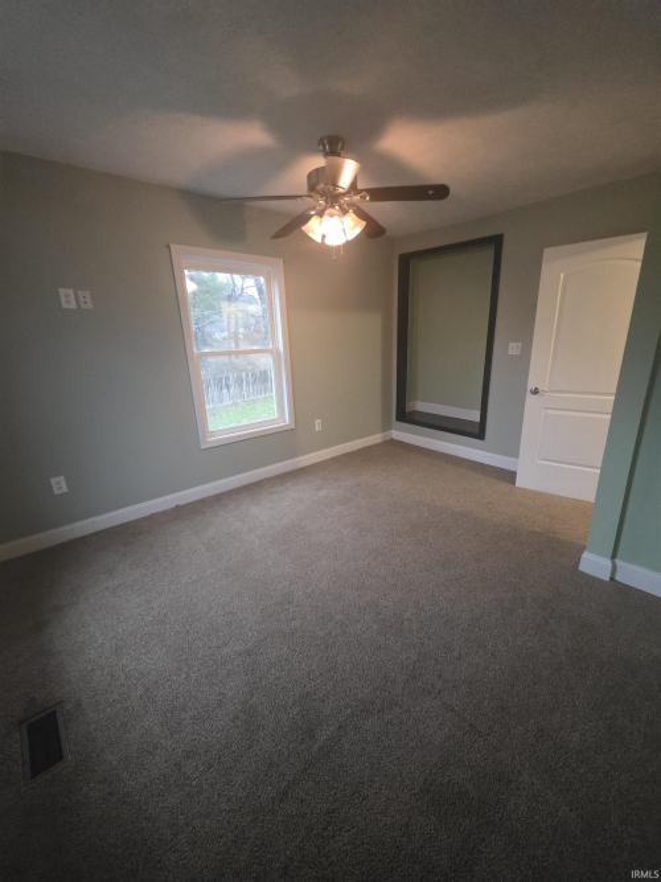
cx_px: 330
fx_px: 331
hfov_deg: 89.9
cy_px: 441
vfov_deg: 106.2
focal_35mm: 13
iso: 1000
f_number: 1.9
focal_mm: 2.2
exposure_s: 1/60
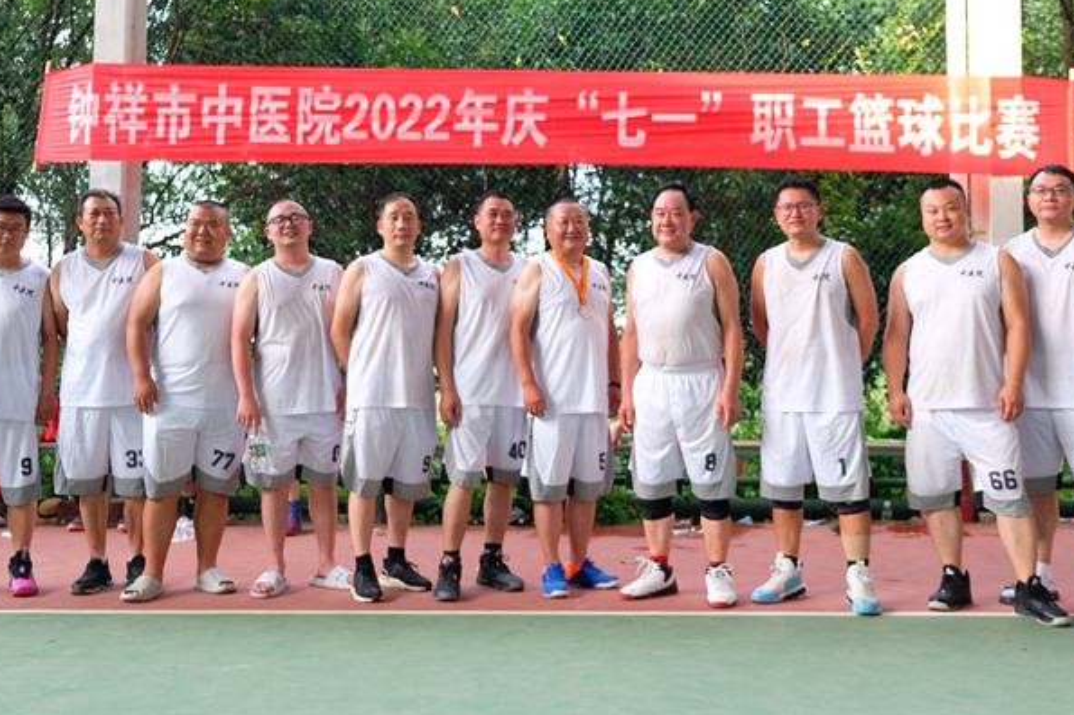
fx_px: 1163
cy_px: 250
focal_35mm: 39
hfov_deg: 49.6
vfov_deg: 33.9
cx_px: 551
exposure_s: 1/125
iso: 200
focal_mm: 19.6
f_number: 2.8
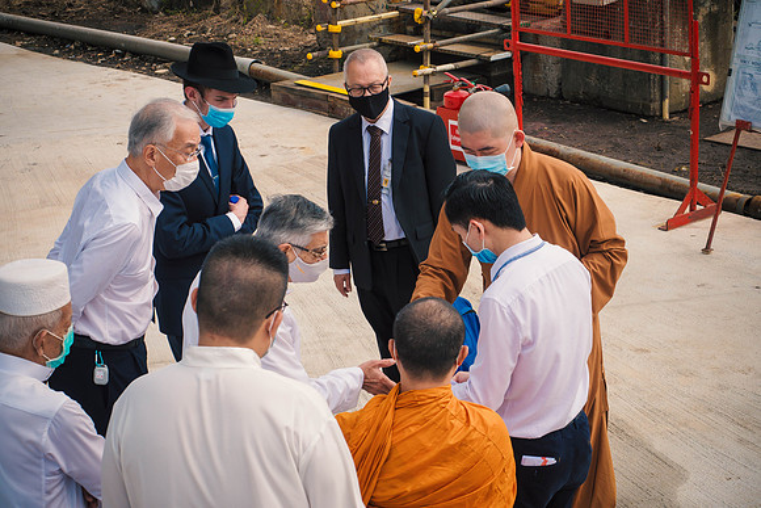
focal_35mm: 75
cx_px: 380
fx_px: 1583
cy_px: 254
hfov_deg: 27.0
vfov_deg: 18.2
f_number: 5.6
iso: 160
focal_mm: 35
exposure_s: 1/320
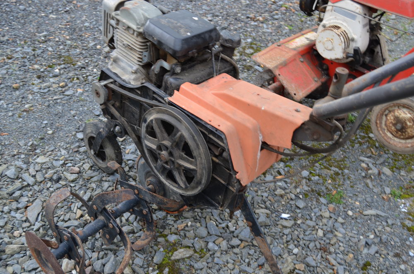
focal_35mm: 39
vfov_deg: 34.1
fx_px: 448
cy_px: 137
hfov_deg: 49.6
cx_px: 207
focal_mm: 26
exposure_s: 1/60
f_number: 5.6
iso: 100
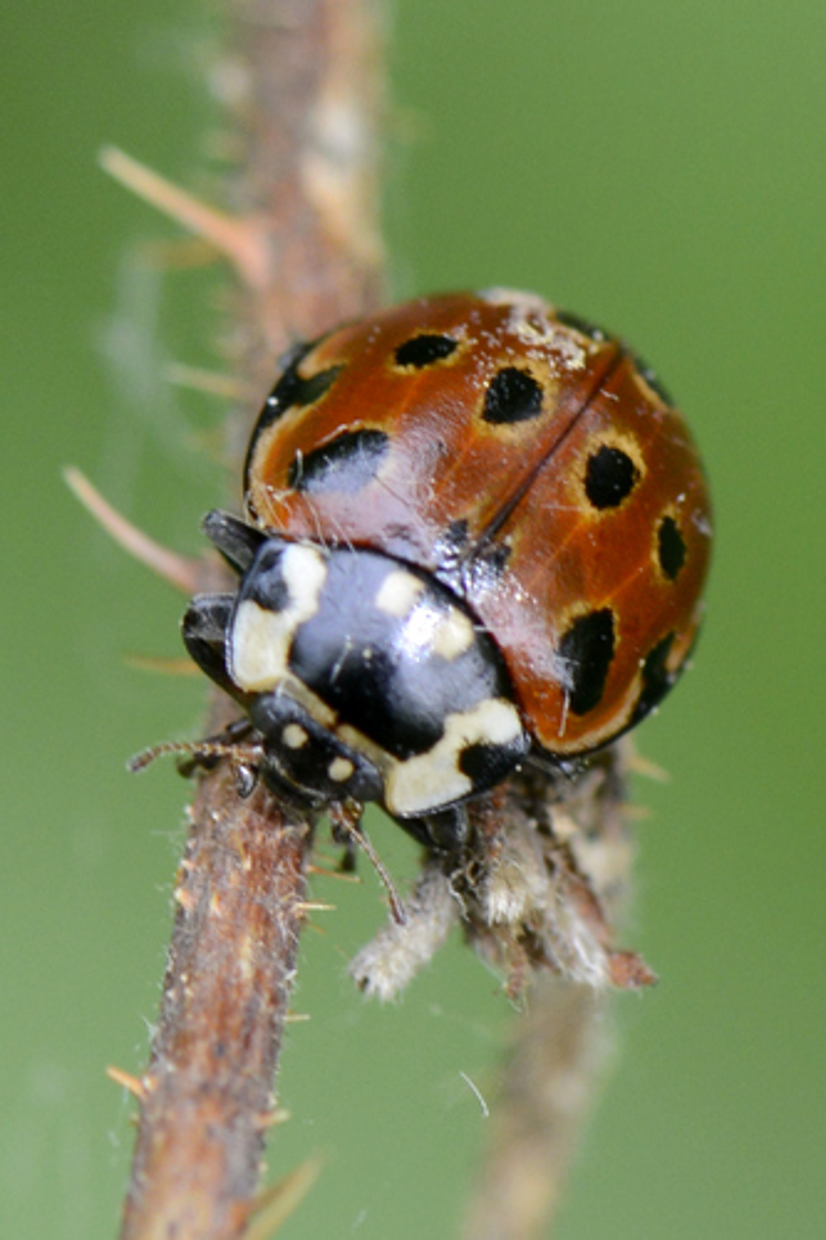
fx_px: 3616
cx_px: 413
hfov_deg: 13.0
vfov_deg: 19.5
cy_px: 620
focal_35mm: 105
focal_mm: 105
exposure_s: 1/250
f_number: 8
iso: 640
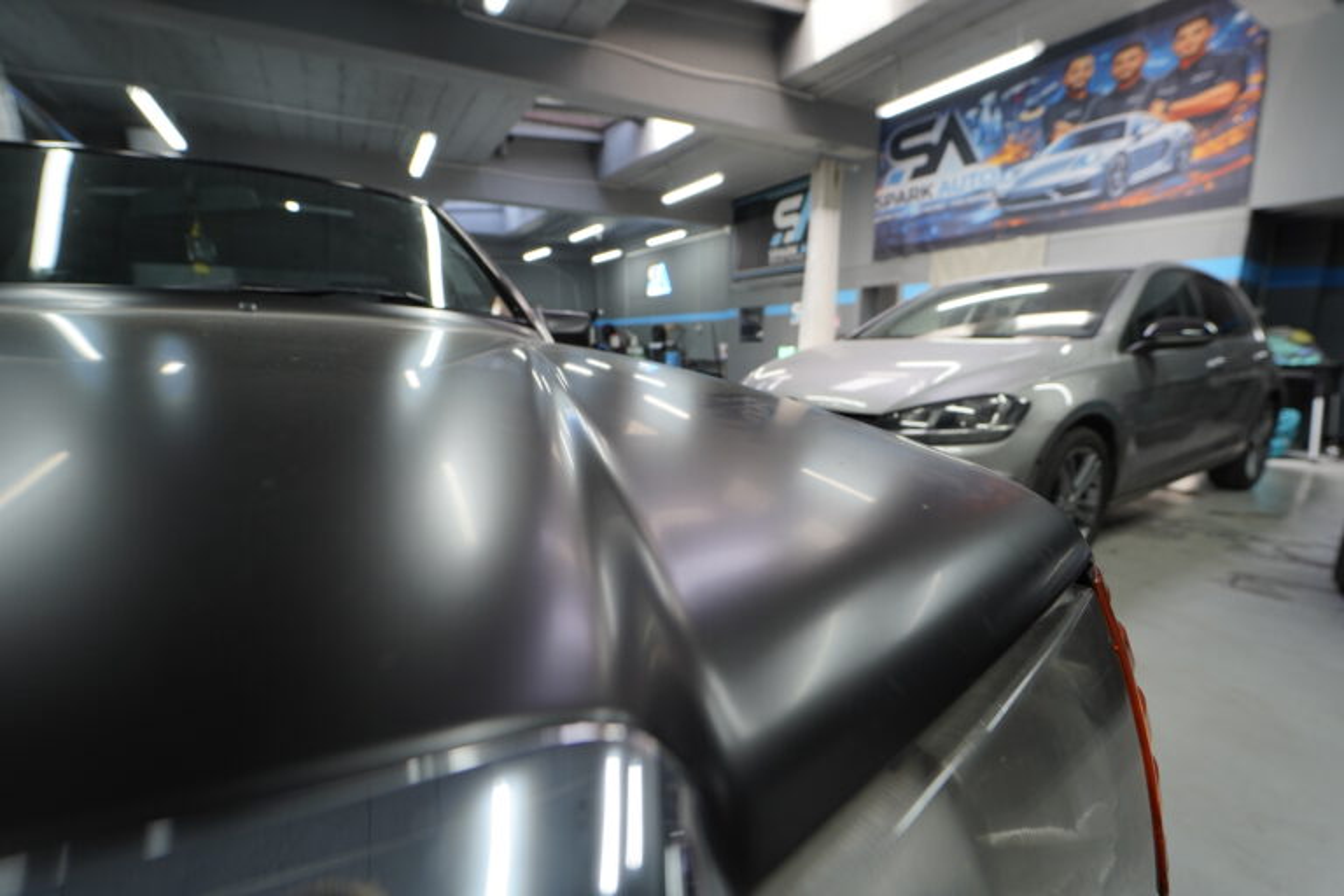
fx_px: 523
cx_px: 672
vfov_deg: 81.2
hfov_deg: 104.3
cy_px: 448
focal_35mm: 14
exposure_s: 1/160
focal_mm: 14
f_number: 4
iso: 800
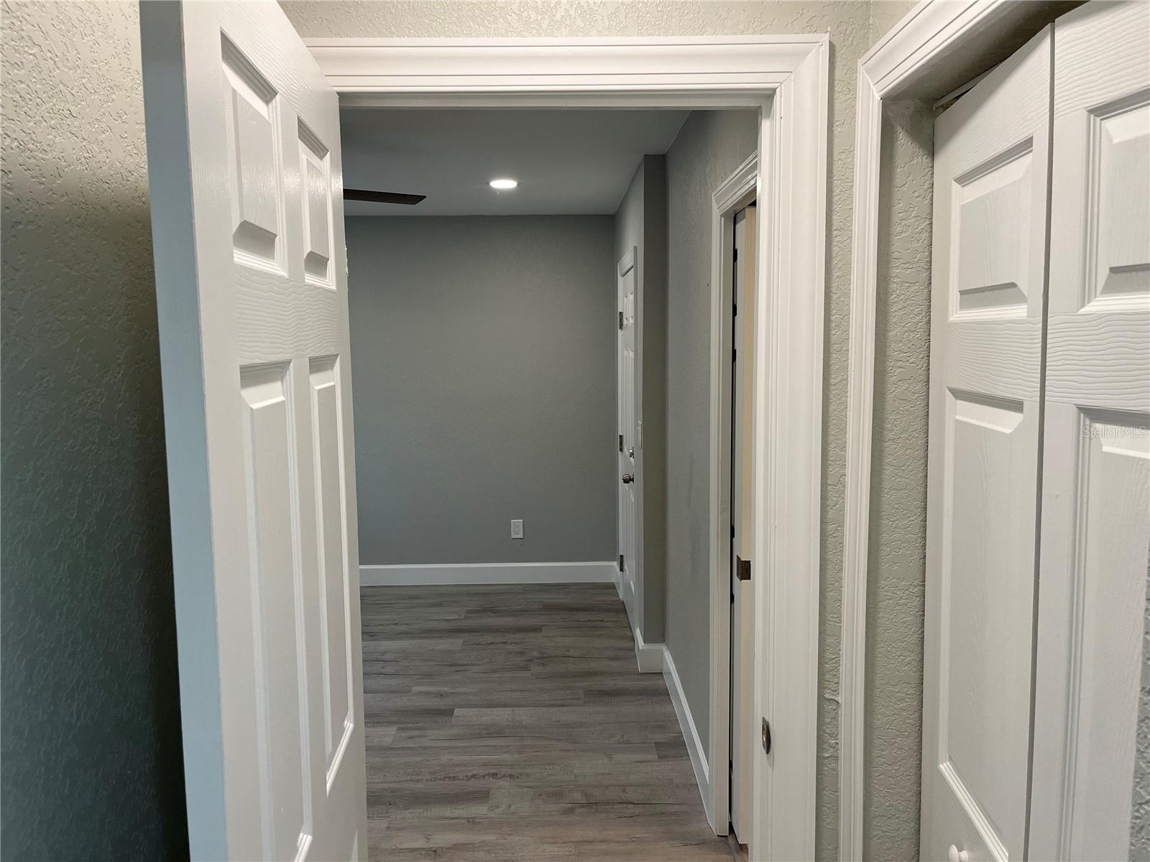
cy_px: 431
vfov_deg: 53.1
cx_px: 575
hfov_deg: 67.3
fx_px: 864
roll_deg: +0.2
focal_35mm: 26
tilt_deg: -5.0
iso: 100
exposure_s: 1/120
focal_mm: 5.1
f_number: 1.6
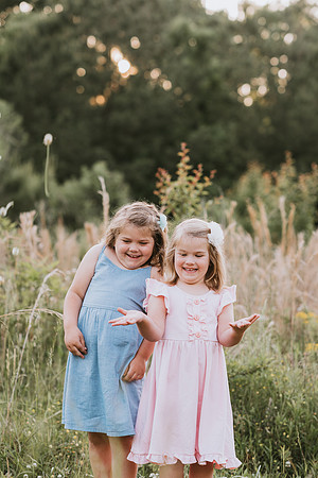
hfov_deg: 16.1
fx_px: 1126
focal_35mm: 85
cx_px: 159
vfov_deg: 23.9
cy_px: 239
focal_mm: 85
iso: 200
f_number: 2.5
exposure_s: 1/320
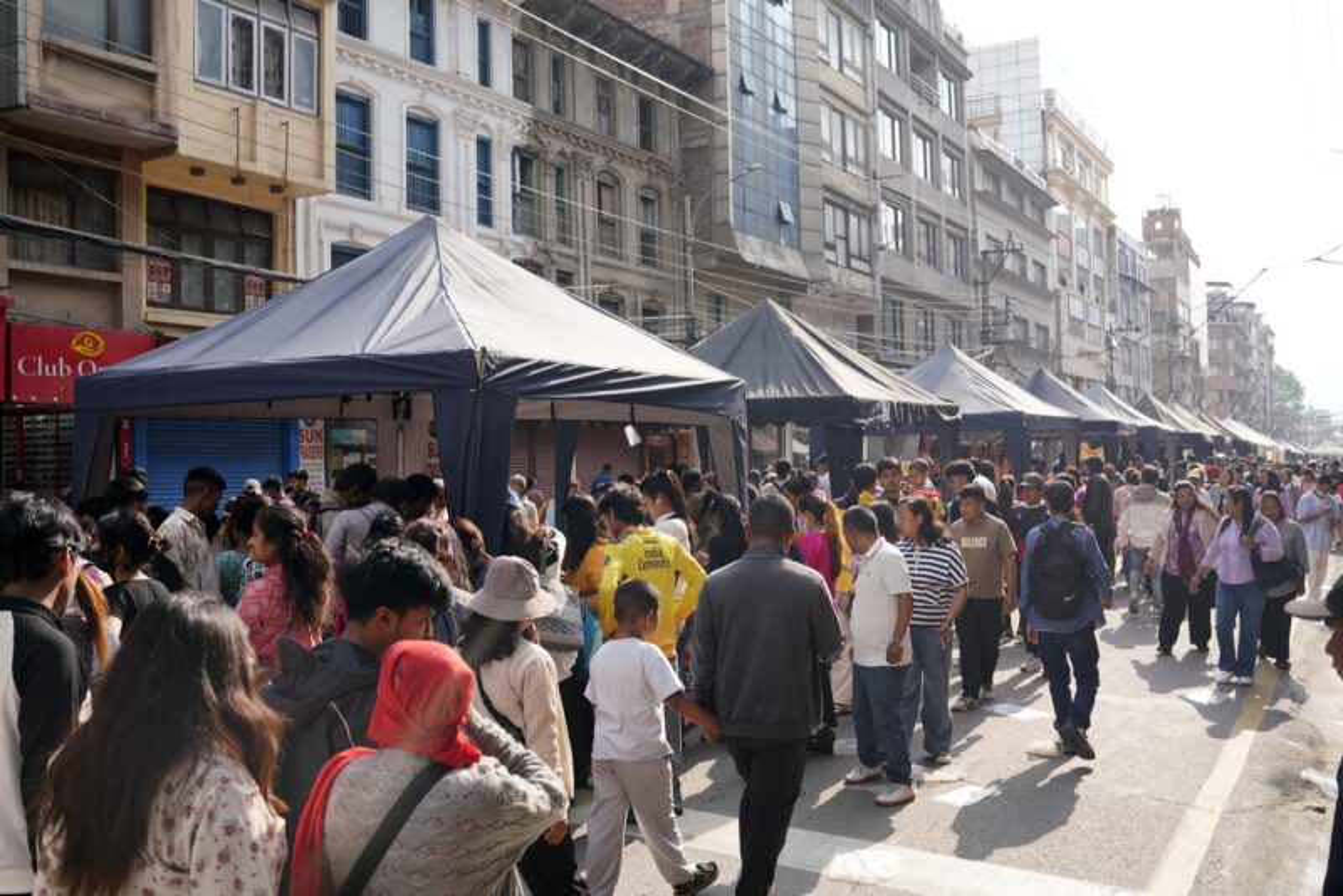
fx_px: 1306
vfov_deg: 37.9
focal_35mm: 35
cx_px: 672
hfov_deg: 54.4
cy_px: 448
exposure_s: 1/800
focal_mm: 35
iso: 200
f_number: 4
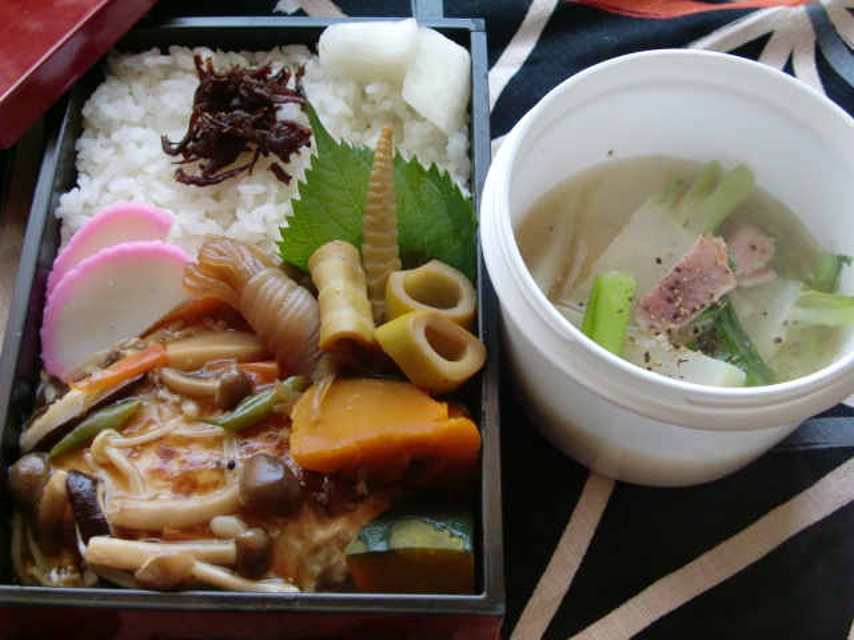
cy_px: 320
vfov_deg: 31.5
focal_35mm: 46
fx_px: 1135
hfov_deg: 41.2
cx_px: 427
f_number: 3.3
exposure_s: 1/125
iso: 400
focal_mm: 8.2
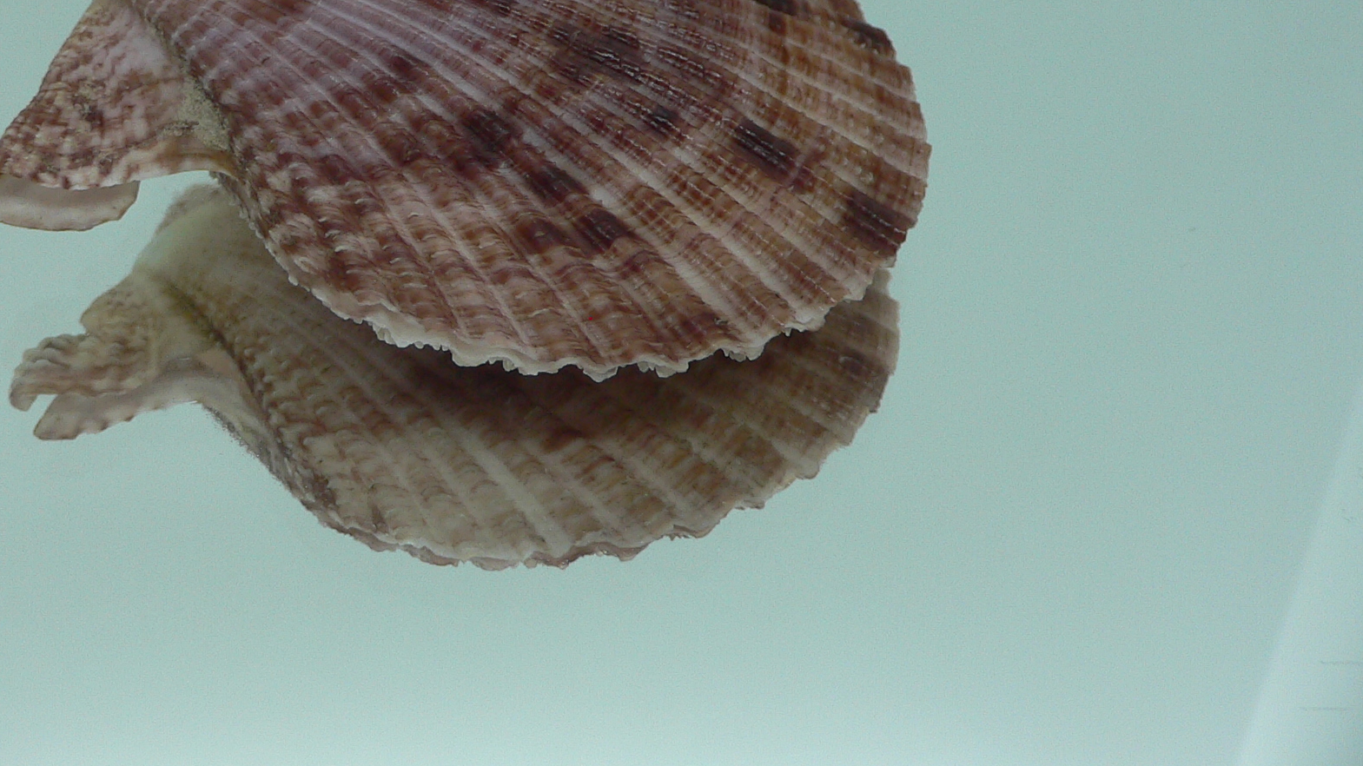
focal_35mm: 49
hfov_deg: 41.7
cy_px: 189
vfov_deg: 24.1
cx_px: 493
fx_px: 1771
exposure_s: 1/60
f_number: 2.8
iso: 100
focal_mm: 4.6
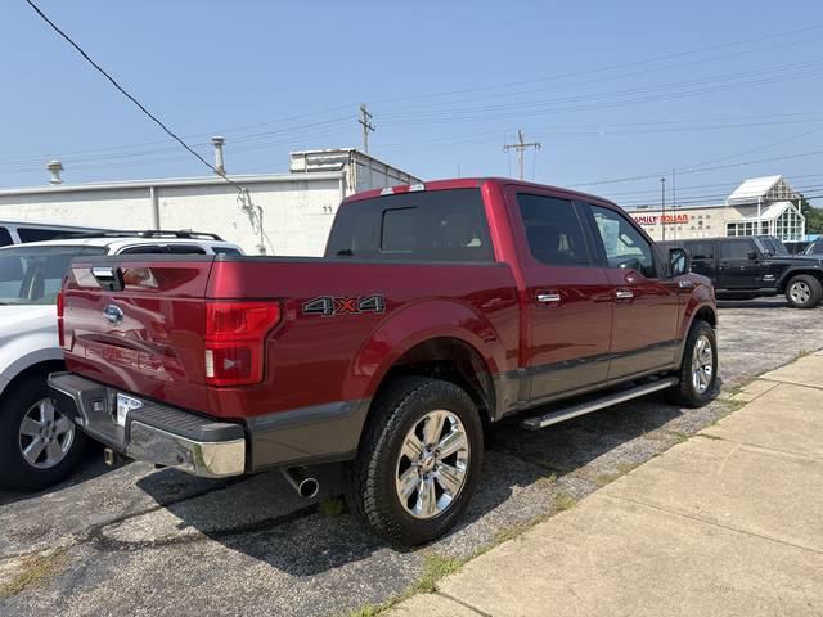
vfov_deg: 53.1
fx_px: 618
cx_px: 412
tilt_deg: -0.1
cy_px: 308
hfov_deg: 67.3
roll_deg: +0.3
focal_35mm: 26
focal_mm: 5.96
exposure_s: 1/2865
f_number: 1.6
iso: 50
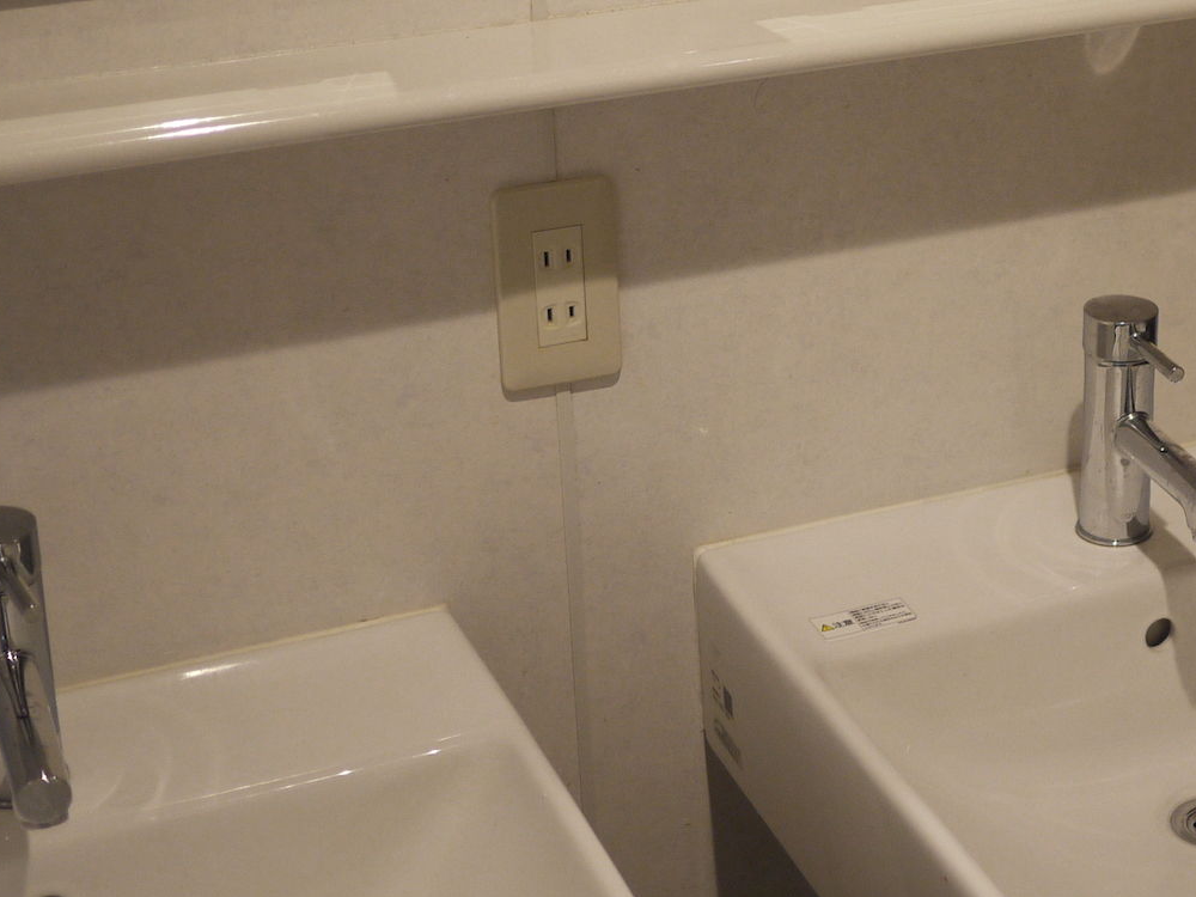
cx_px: 1063
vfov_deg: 18.3
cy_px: 208
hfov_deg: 23.8
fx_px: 2764
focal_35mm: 80
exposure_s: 1/30
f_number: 1.7
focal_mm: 20
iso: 320
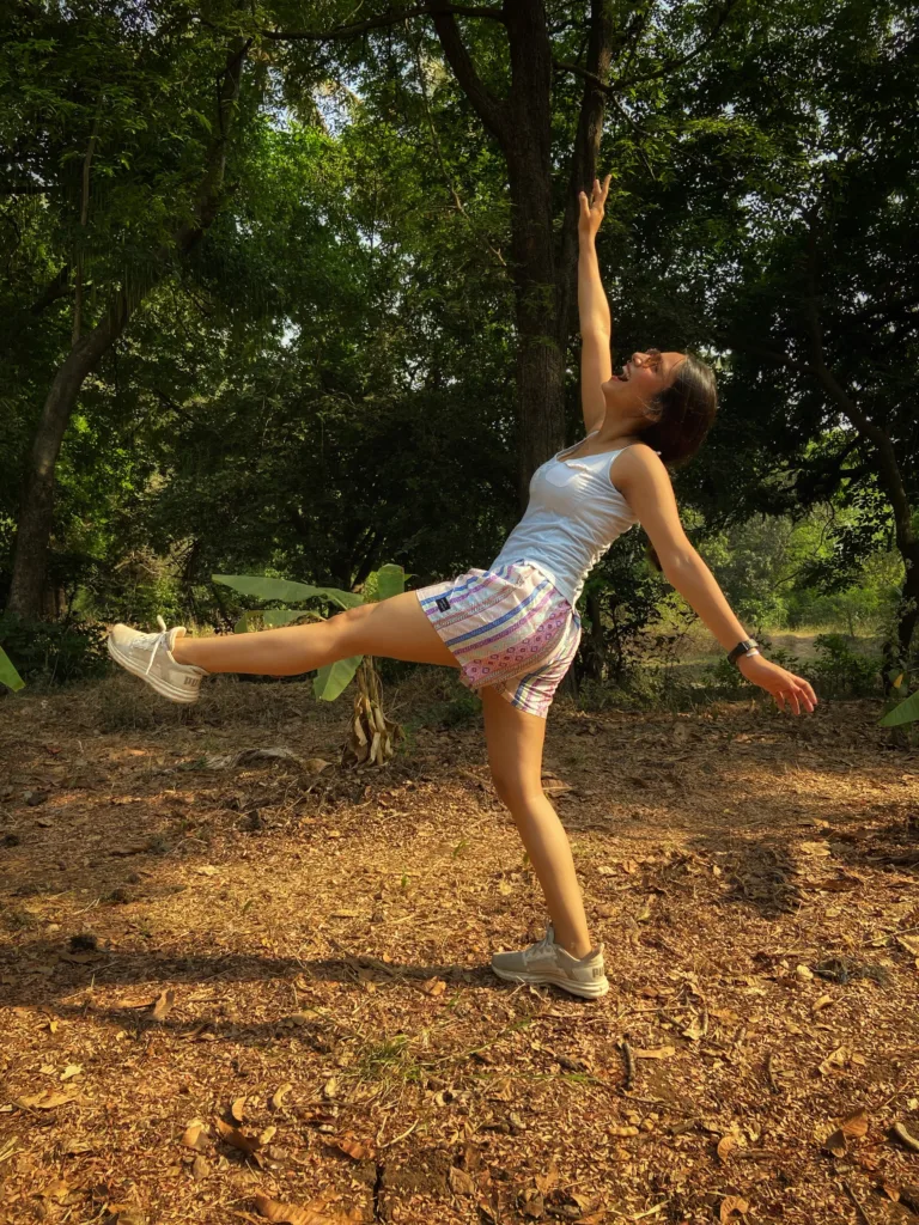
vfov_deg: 67.3
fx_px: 920
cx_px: 460
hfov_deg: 53.1
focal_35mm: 26
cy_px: 612
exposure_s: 1/350
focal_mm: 4.25
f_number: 1.8
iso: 32
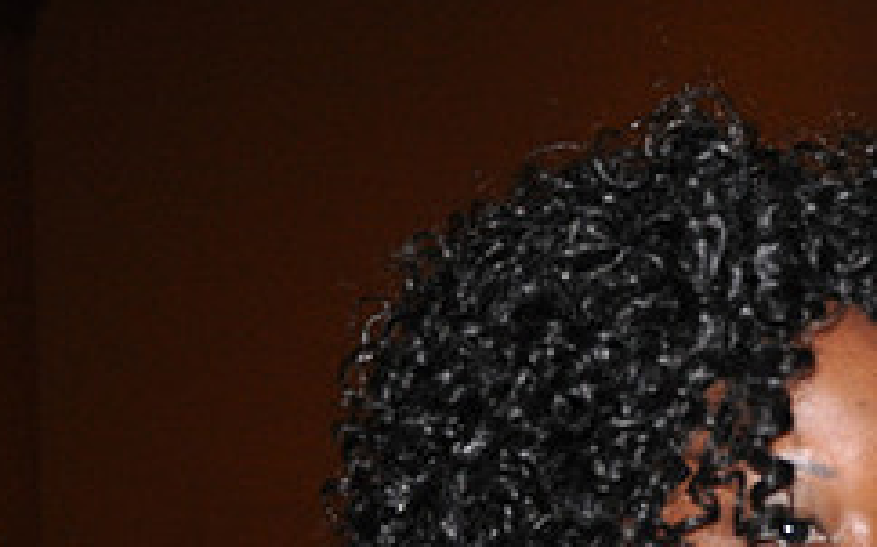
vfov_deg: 11.6
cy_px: 665
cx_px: 855
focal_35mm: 110
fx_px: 2628
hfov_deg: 18.5
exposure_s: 1/60
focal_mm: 30
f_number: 4.2
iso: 800
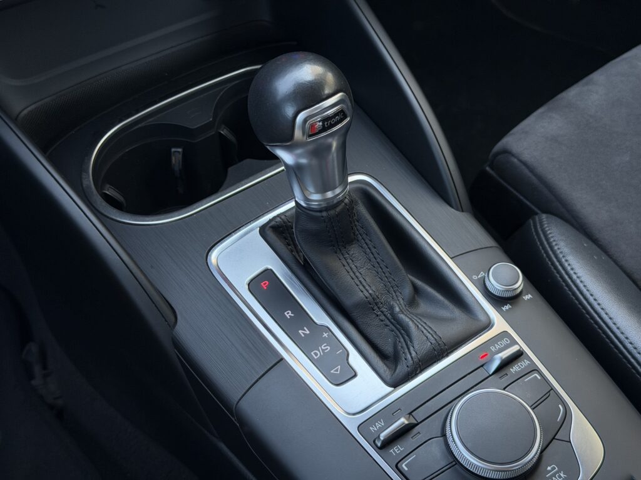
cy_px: 240
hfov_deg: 39.7
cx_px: 320
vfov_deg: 30.3
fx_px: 889
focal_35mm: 48
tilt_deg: -49.2
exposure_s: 1/147
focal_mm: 6.76
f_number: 1.78
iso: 160
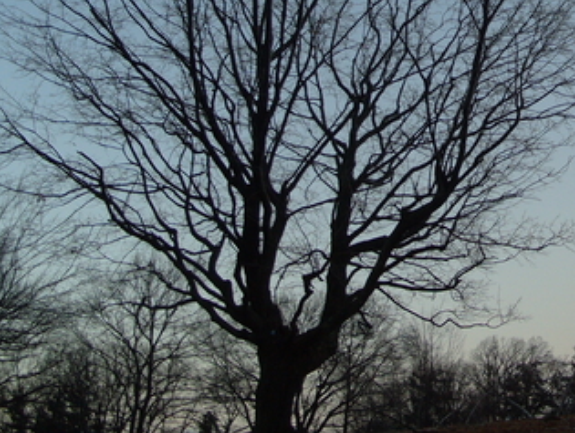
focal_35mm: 71
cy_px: 15
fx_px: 1181
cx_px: 540
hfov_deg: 26.3
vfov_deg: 20.2
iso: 100
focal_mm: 7.8
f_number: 2.8
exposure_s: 1/90
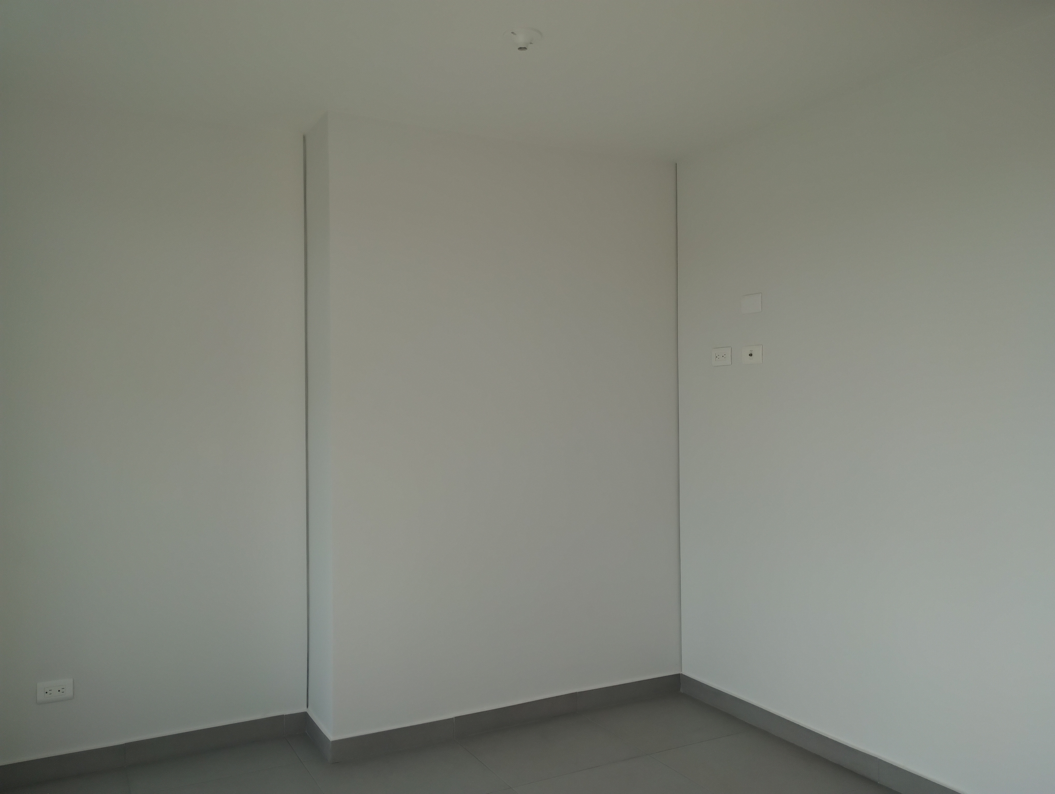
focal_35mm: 28
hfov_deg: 63.4
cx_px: 528
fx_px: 855
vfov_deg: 49.9
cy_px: 397
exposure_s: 1/437
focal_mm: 4.27
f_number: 1.8
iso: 100
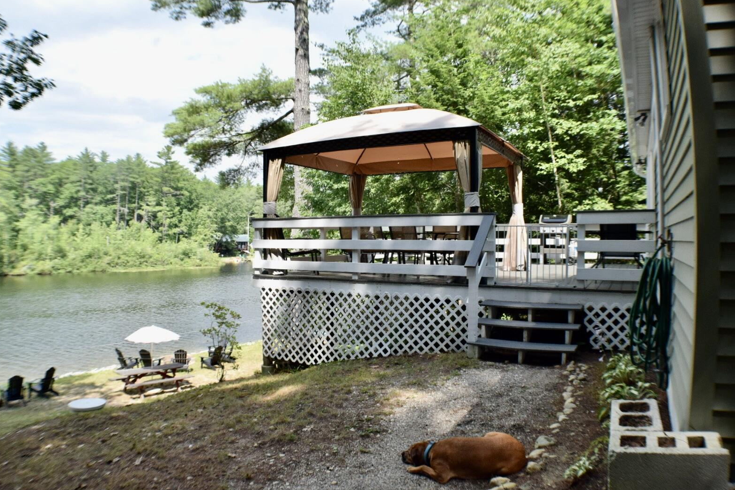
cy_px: 246
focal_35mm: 33
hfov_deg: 57.9
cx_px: 357
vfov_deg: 40.5
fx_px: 664
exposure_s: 1/1600
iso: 1000
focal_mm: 21
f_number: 7.1
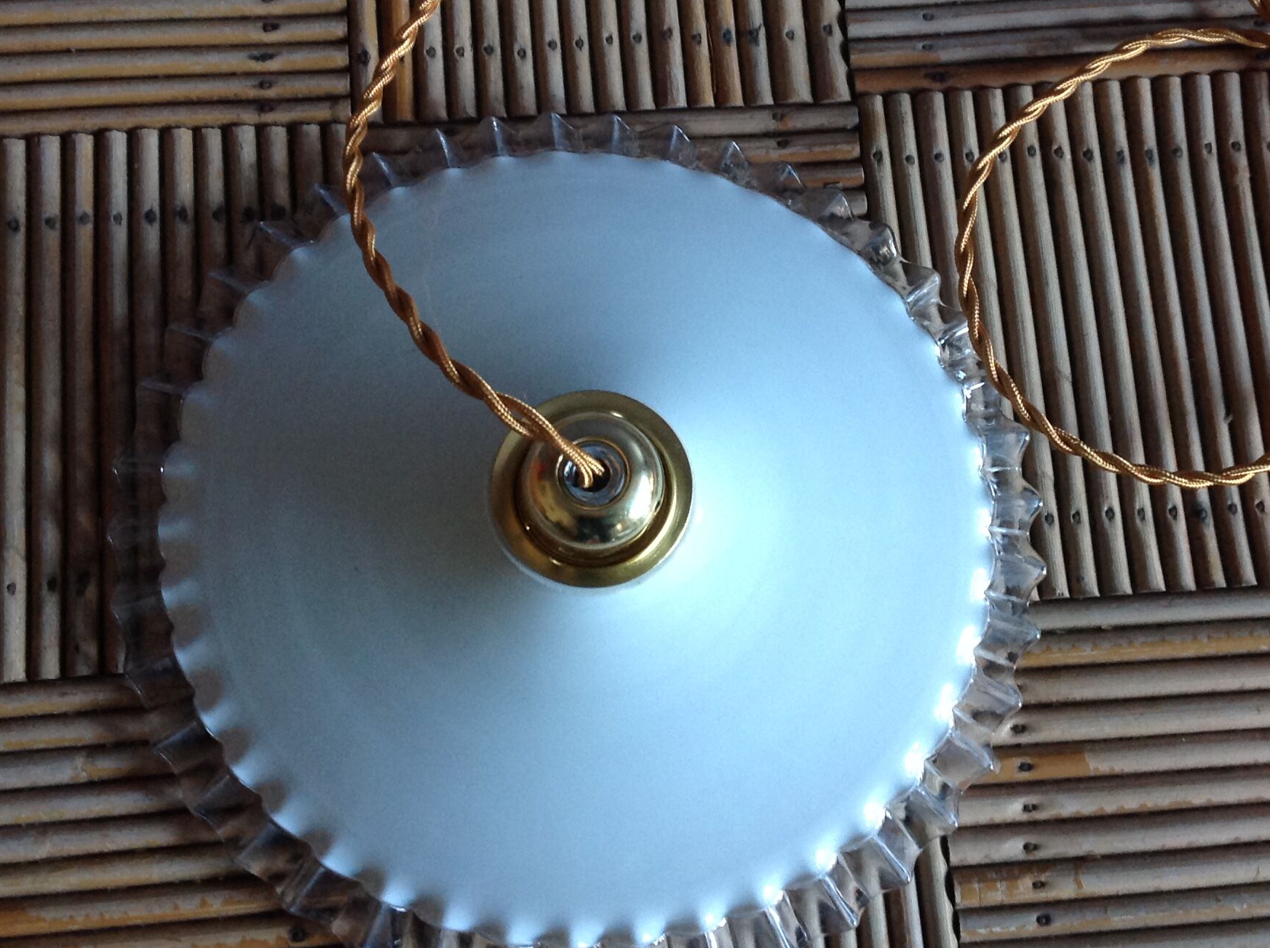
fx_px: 1905
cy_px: 404
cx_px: 667
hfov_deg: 36.9
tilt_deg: -75.4
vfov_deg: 27.9
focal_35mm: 52
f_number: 2.4
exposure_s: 1/15
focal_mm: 4.28
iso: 125
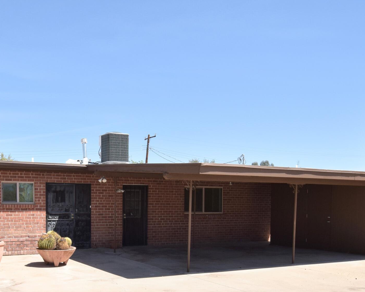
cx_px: 79
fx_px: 389
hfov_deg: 47.8
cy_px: 225
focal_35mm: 36
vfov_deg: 39.8
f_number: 9
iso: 400
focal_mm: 12
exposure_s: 1/800
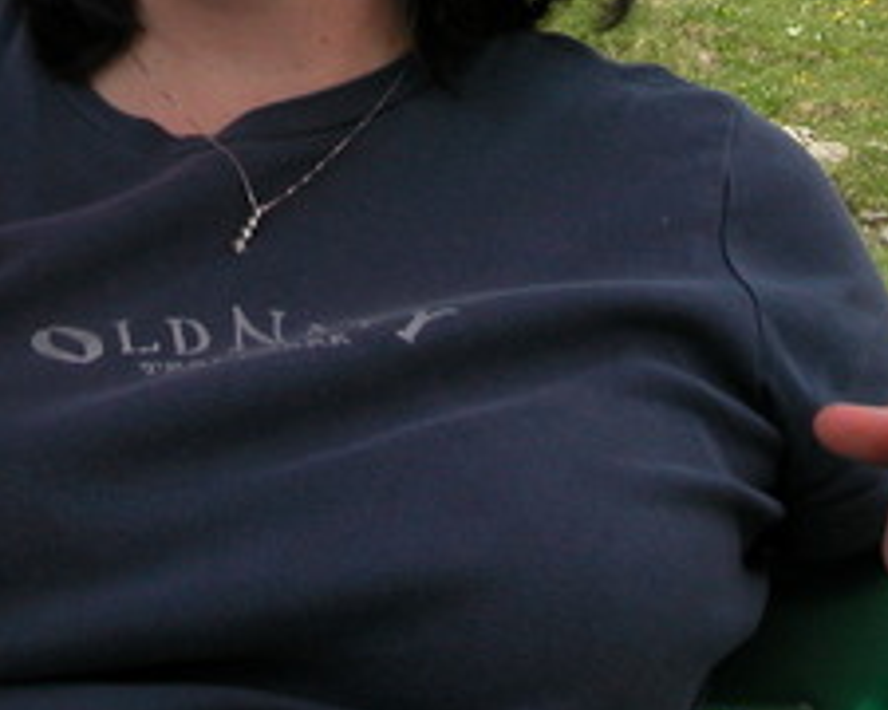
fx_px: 2234
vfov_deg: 17.1
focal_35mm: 85
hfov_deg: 22.0
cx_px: 111
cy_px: -199
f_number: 6.3
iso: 100
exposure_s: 1/271
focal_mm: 7.1
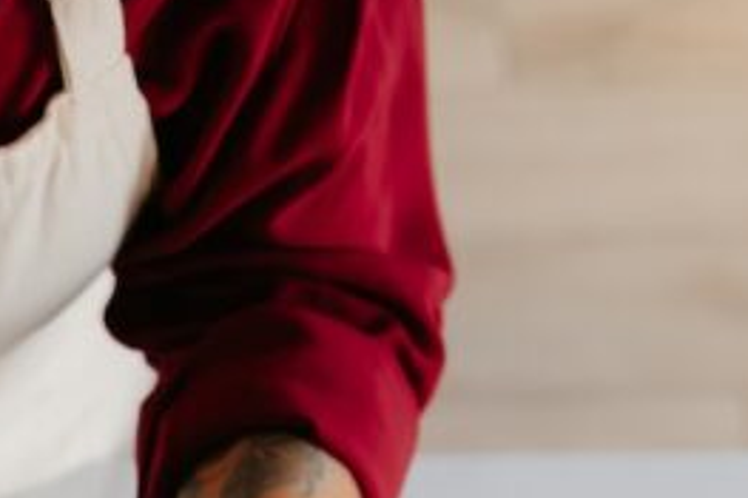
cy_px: 859
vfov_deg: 9.4
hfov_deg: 13.9
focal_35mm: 140
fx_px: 2907
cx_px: -304
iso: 500
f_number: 4
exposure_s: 1/200
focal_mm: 36
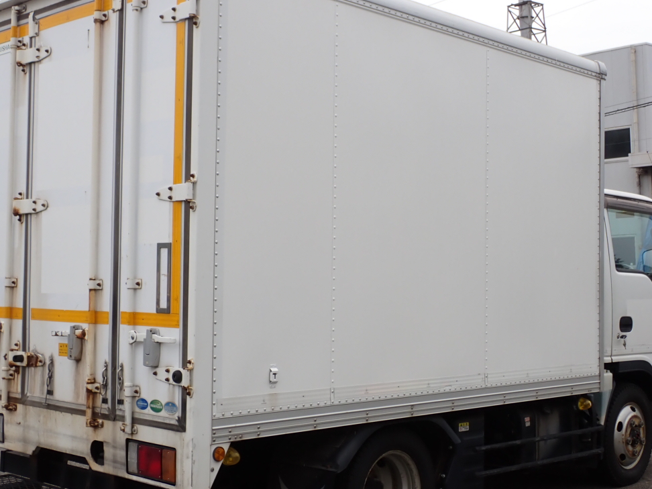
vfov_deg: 27.0
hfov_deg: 35.5
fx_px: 1017
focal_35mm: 54
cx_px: 308
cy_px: 251
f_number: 4
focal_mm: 7.31
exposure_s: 1/640
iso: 100
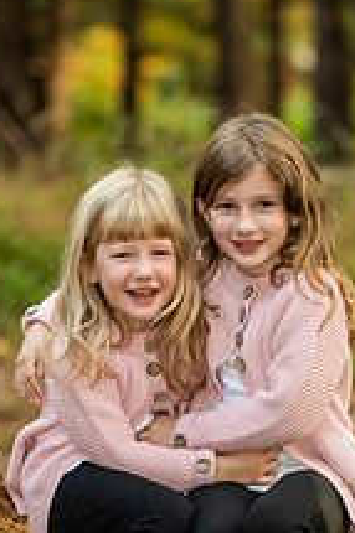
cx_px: 199
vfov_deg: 8.2
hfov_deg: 5.5
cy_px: 342
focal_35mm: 251
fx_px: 3718
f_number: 3.5
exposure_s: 1/60
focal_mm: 120
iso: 250
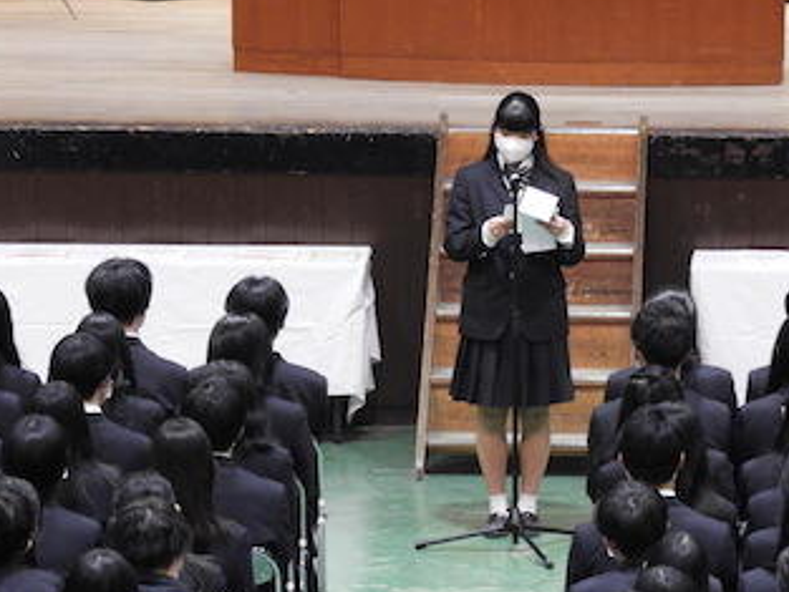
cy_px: 338
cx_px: 489
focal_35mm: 345
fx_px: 7867
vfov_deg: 4.3
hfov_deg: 5.7
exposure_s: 1/20
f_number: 5.5
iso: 800
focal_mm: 48.4
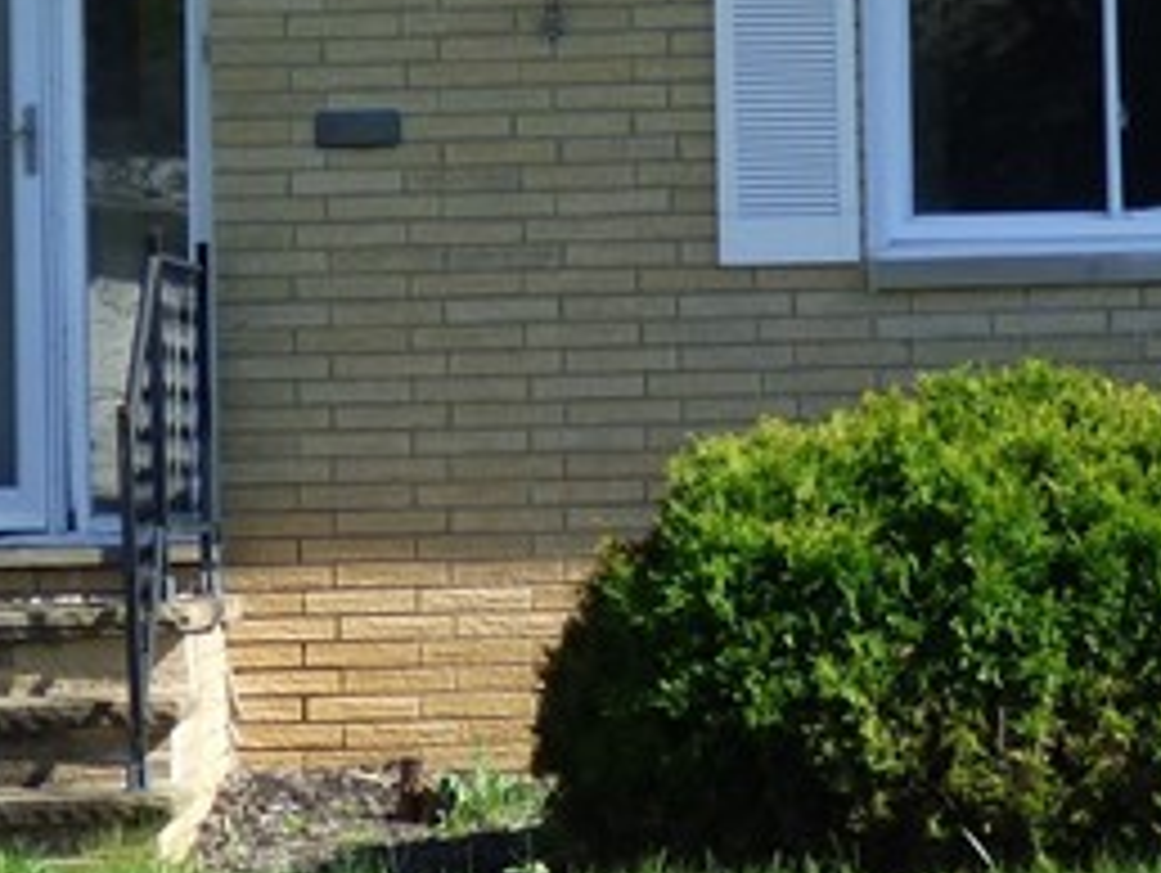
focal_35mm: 210
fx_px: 7050
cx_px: 788
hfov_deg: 9.4
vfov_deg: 7.1
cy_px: 216
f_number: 3.9
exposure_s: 1/500
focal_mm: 9.1
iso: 100
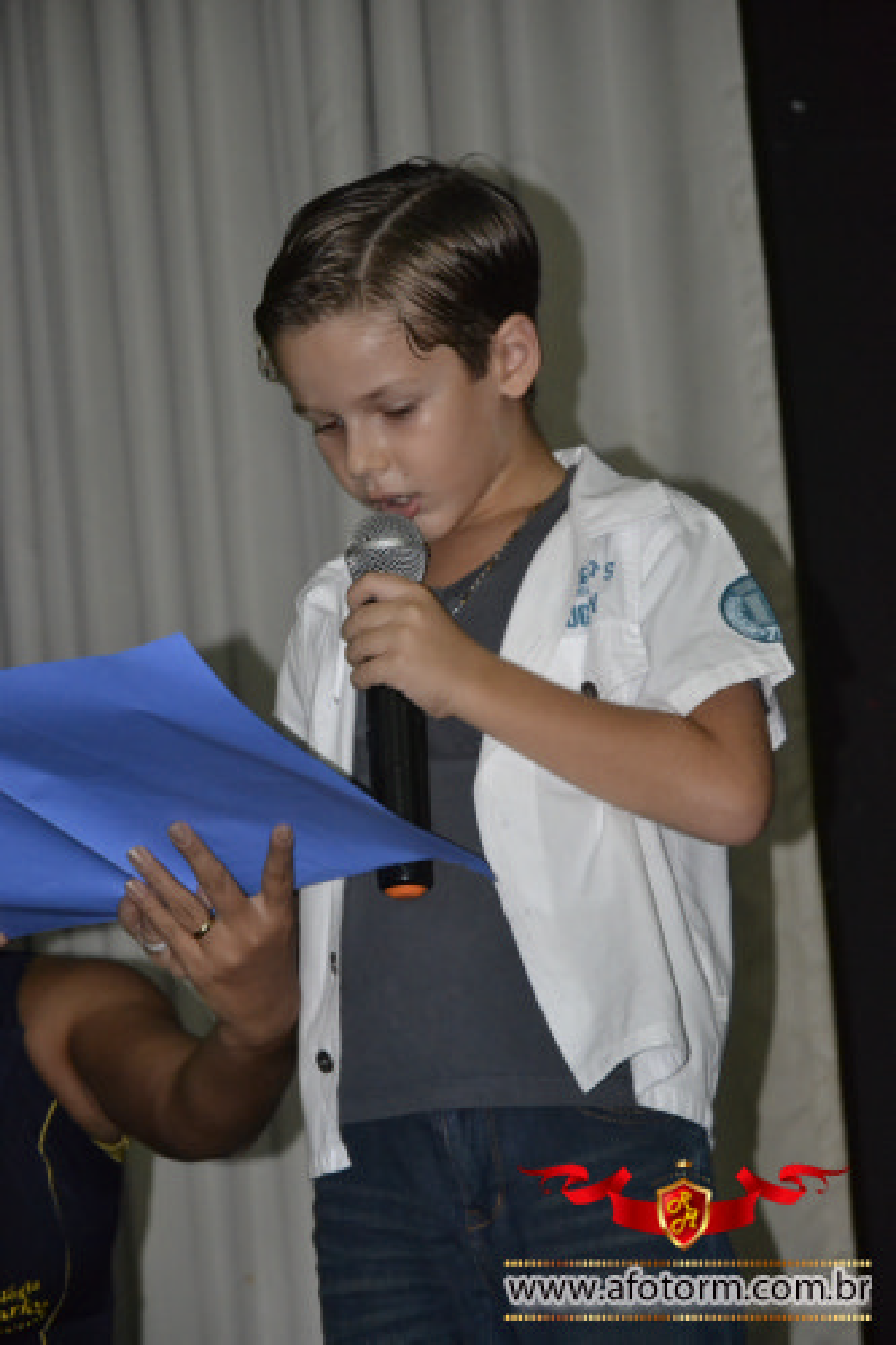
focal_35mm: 158
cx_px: 448
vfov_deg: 13.0
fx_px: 5884
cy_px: 672
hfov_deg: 8.7
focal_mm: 105
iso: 3200
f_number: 5.6
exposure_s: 1/60
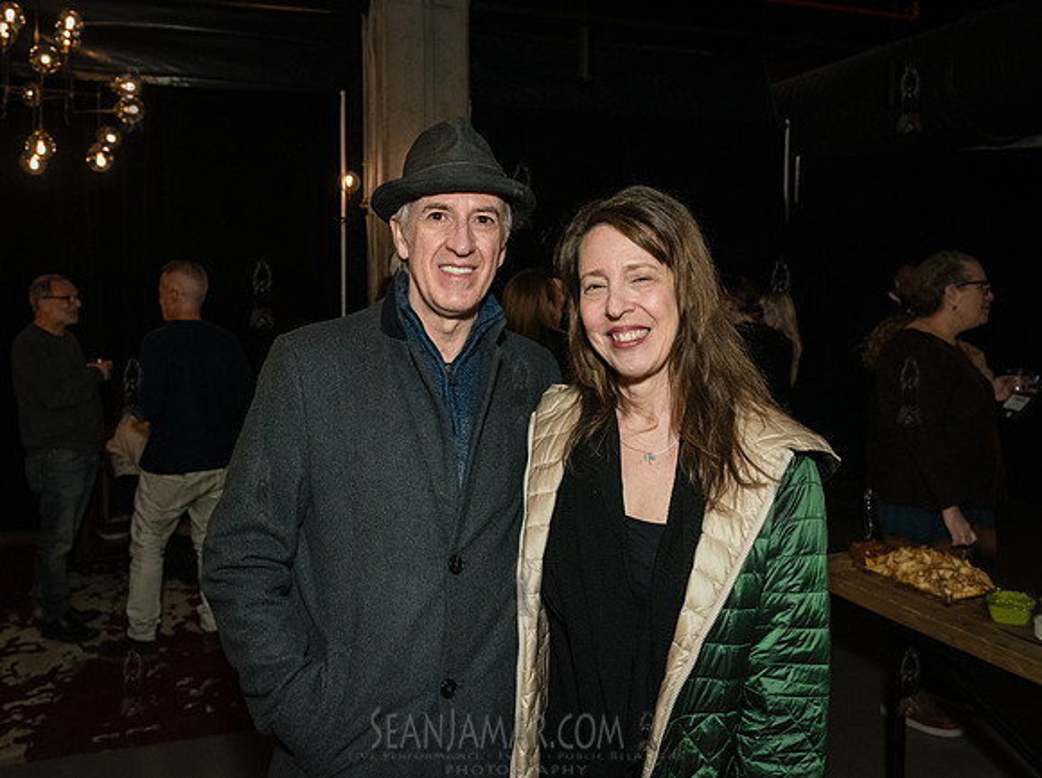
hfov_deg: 56.7
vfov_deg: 43.8
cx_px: 492
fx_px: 965
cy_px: 344
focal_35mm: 32
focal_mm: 26
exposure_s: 1/160
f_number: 4.5
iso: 4000
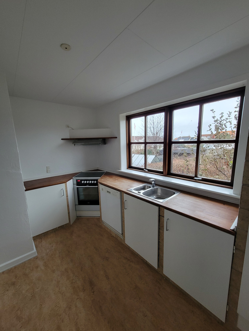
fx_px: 125
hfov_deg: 89.9
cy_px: 166
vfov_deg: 106.2
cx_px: 124
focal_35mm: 13
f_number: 2.2
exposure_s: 1/50
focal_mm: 2.2
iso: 250
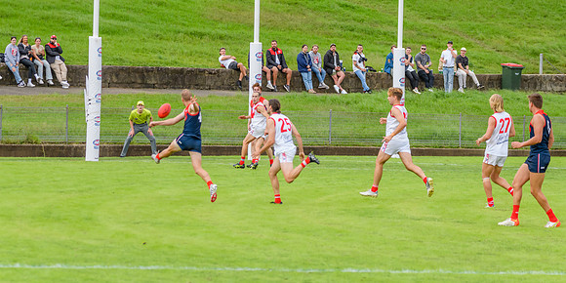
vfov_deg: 4.5
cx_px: 280
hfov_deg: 9.0
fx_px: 3609
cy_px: 52
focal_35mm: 247
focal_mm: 180
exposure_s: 1/1600
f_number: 6.3
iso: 800
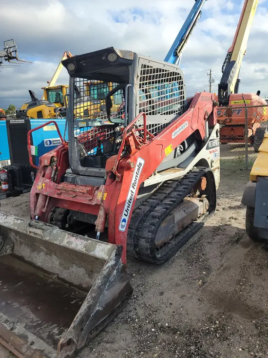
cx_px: 134
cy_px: 179
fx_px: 268
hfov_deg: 53.1
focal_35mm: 26
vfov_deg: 67.3
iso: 40
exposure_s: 1/1619
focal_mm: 5.4
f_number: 1.8
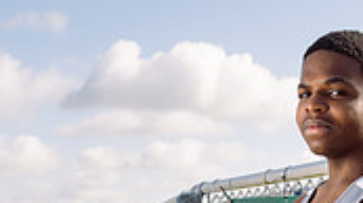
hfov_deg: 21.5
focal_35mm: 98
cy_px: 448
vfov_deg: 10.9
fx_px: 943
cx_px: 296
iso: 64
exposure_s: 1/250
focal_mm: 36
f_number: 7.1
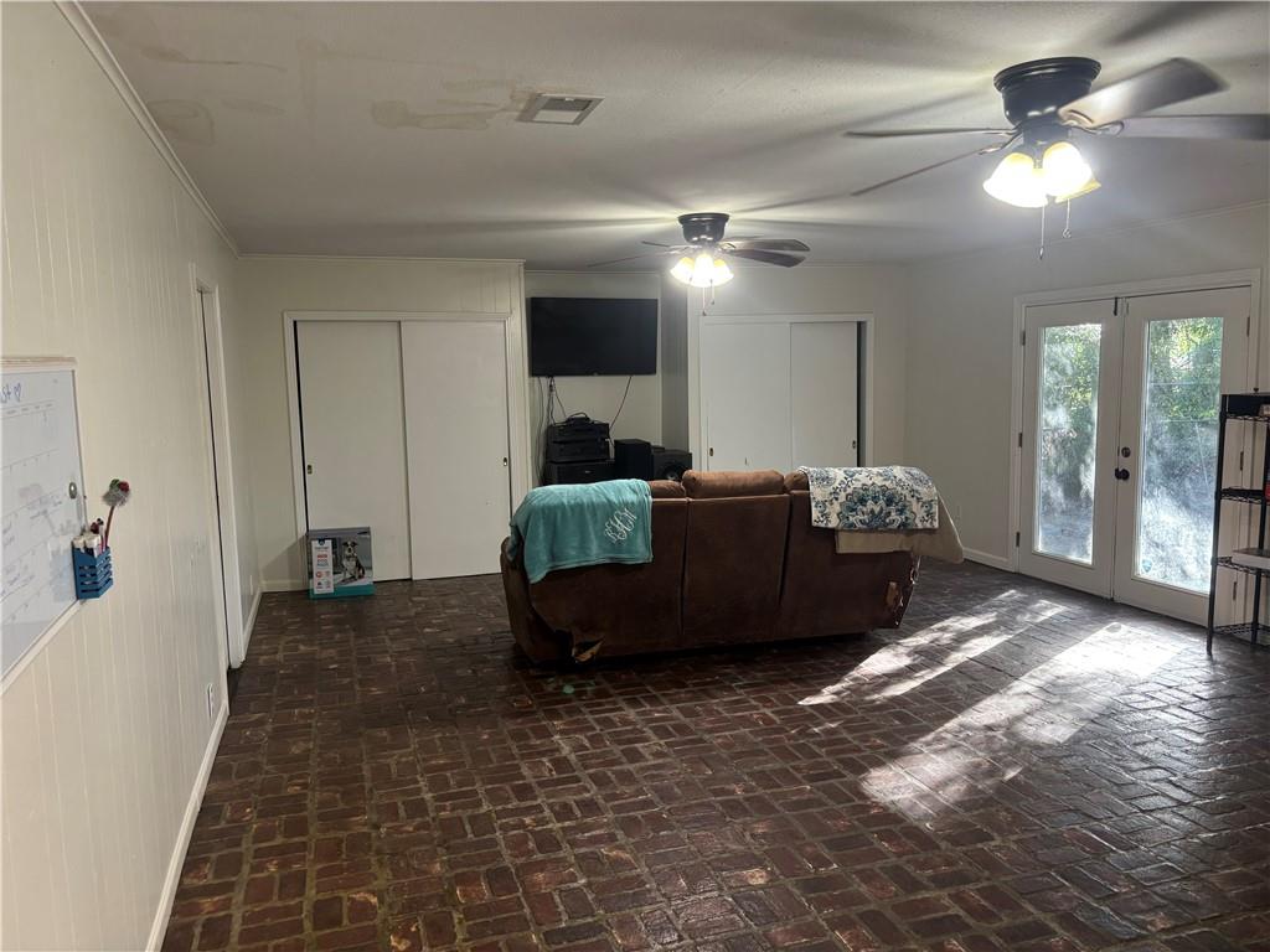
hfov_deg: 67.3
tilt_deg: -7.1
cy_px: 476
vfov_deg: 53.1
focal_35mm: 26
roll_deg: +1.2
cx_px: 635
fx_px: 954
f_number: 1.6
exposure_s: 1/60
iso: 160
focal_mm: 5.96
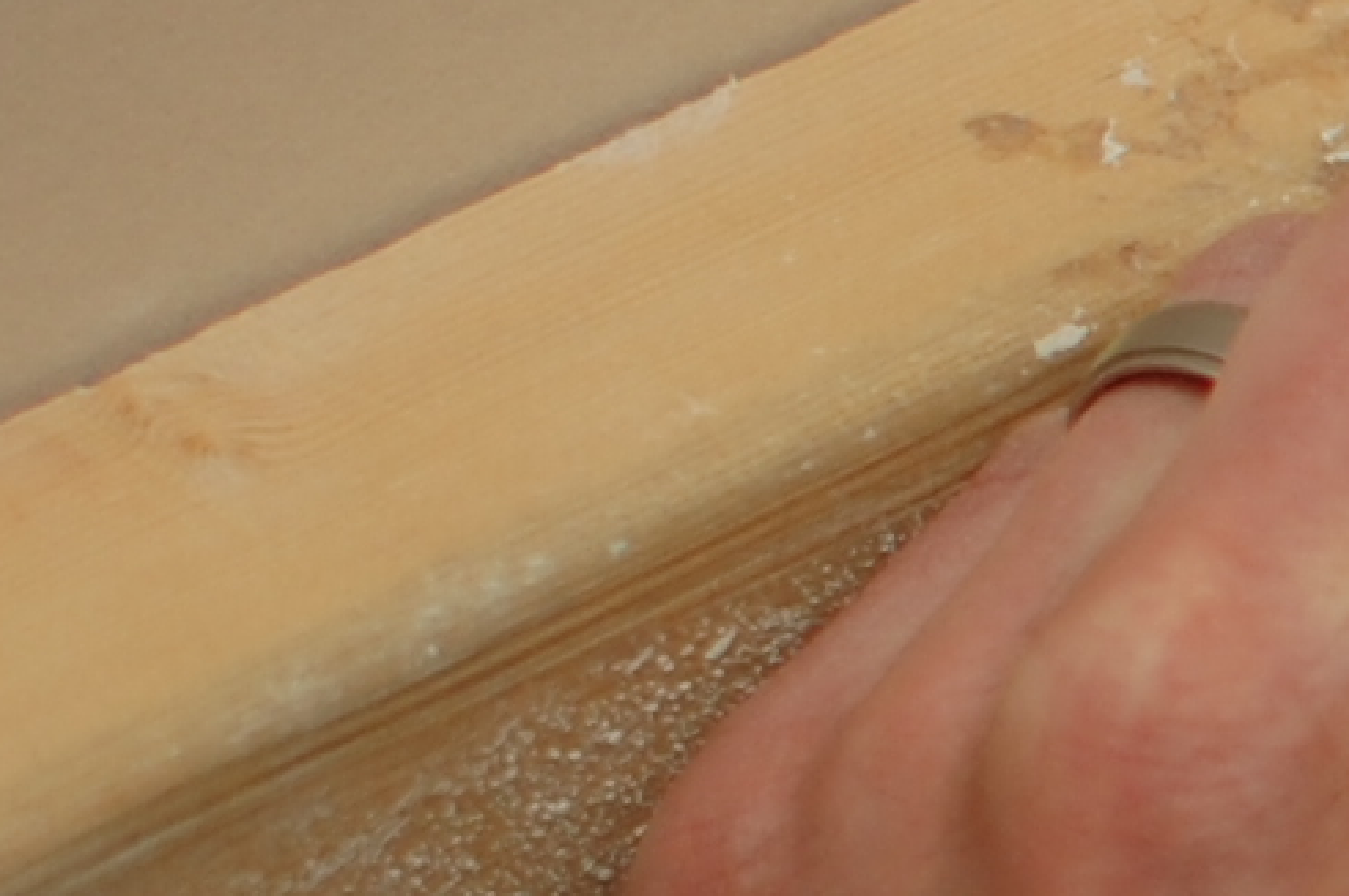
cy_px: 523
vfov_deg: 4.3
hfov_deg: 6.2
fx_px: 12019
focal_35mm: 321
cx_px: 2778
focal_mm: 35
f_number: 2.2
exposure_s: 1/60
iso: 200
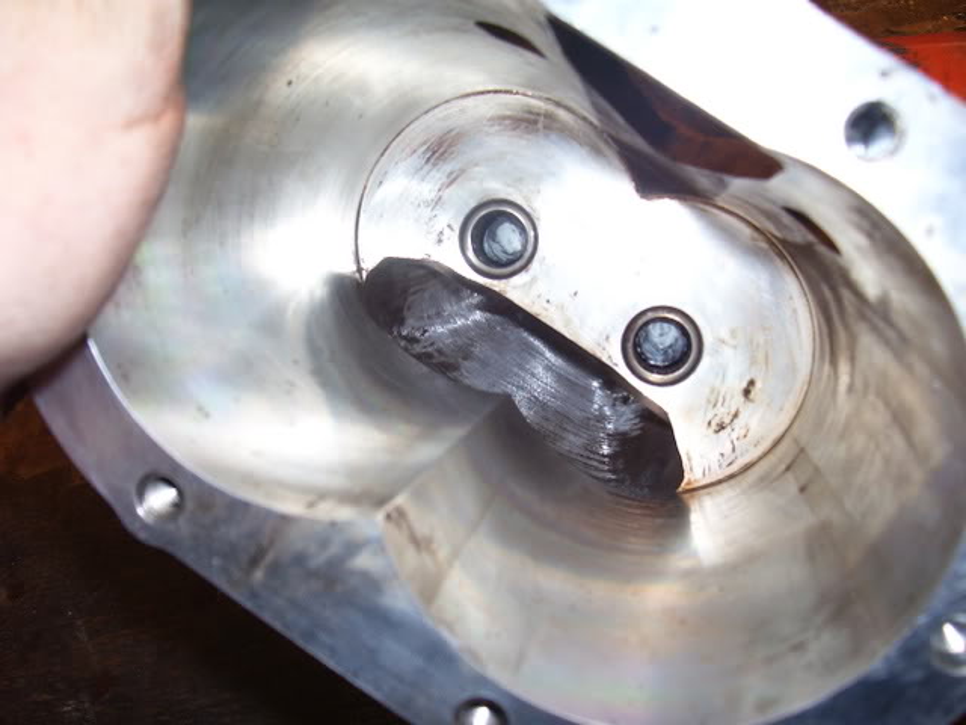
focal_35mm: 34
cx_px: 483
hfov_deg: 54.0
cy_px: 362
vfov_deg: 41.8
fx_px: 949
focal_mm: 5.6
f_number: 2.7
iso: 80
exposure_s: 1/60
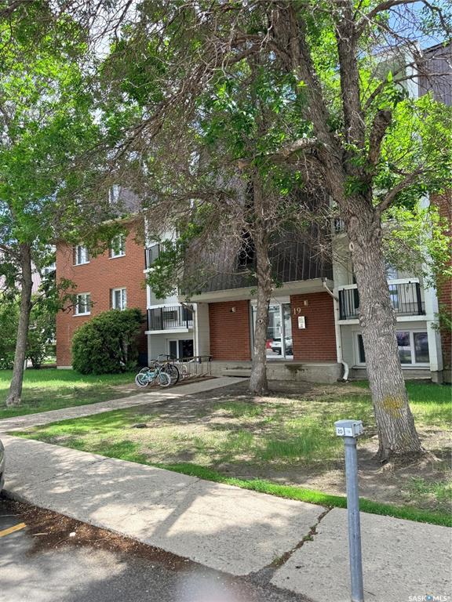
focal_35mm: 24
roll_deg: +2.2
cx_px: 226
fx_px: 418
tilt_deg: +4.9
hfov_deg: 56.8
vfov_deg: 71.6
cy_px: 301
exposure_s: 1/1230
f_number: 1.78
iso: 80
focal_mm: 6.76
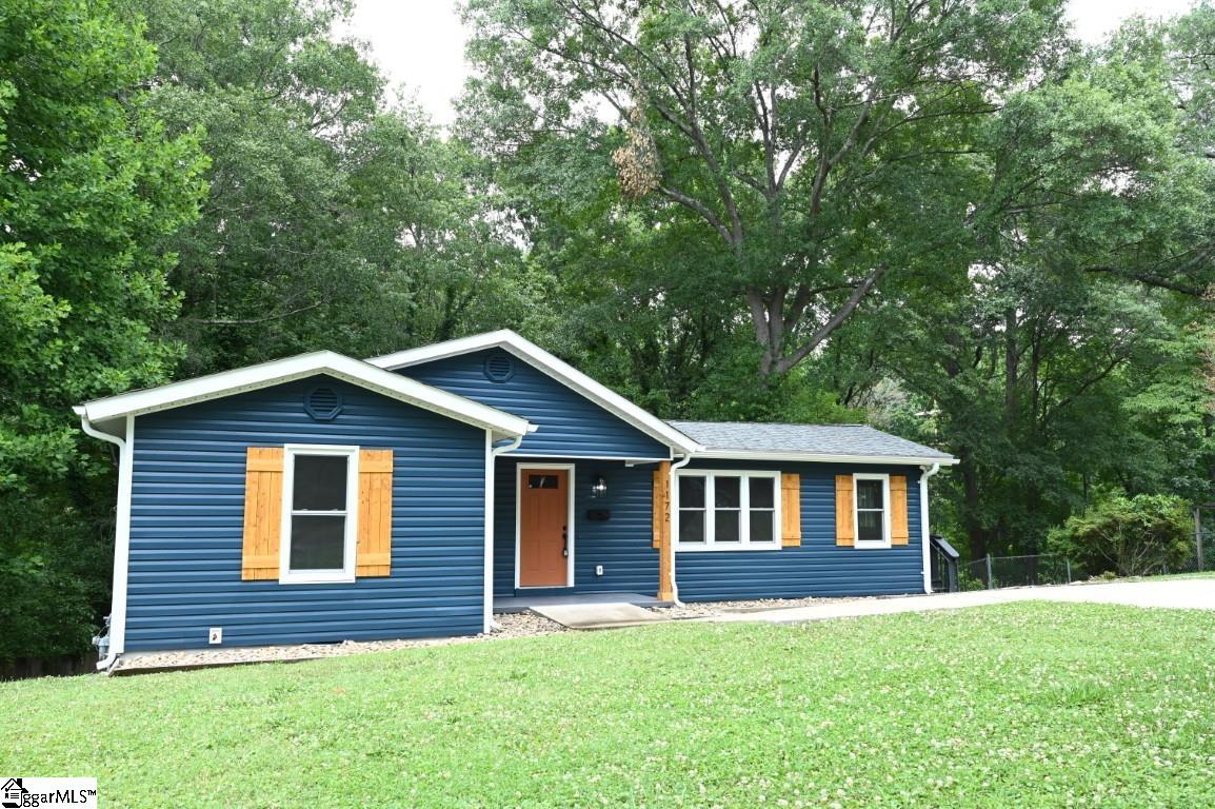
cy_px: 404
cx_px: 608
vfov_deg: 44.9
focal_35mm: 29
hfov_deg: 63.7
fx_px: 978
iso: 1000
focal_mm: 29
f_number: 8
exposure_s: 1/250
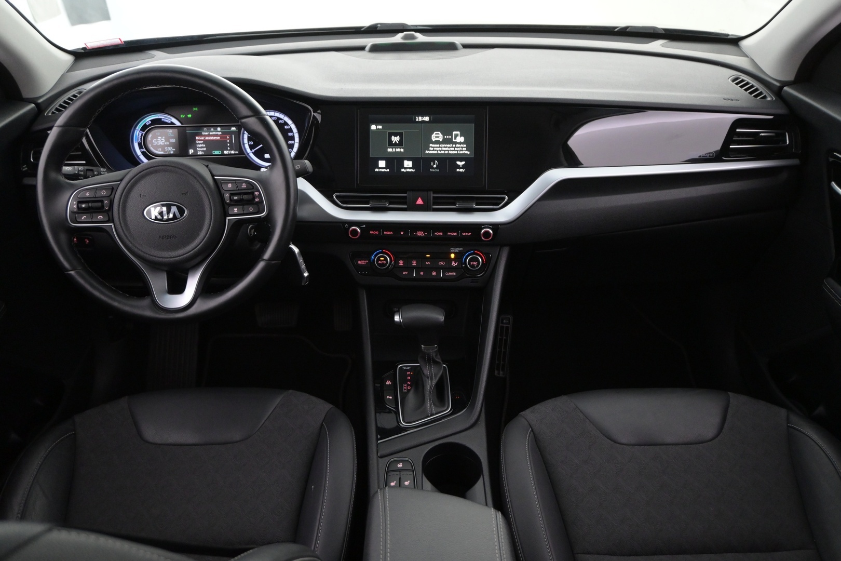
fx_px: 701
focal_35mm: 30
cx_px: 420
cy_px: 280
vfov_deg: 43.6
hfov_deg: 61.9
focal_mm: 20
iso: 2500
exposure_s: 1/40
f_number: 3.8
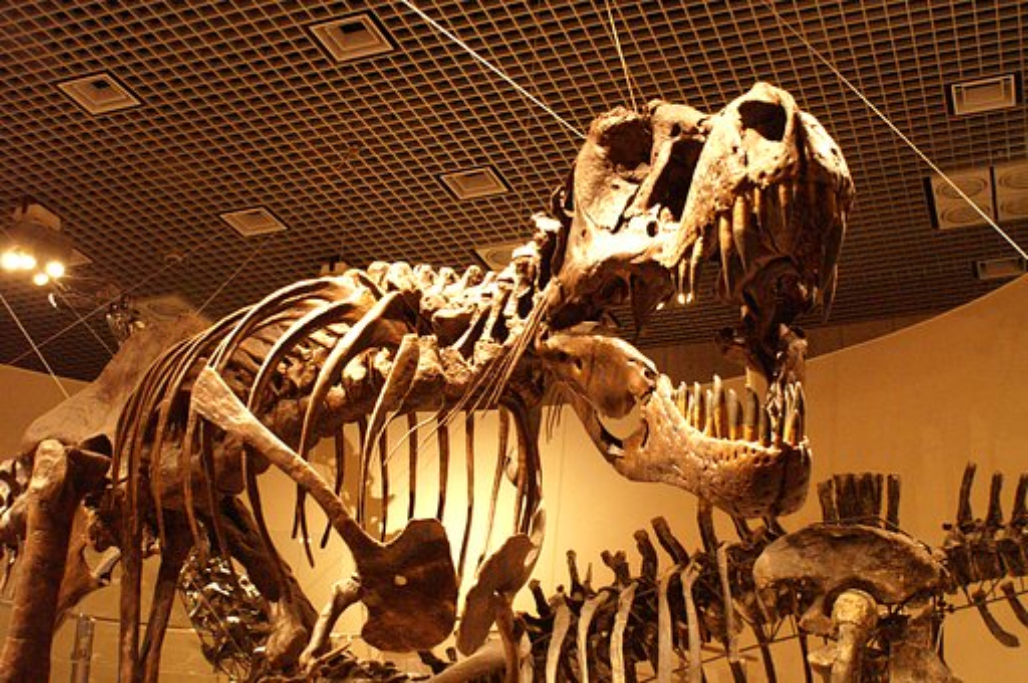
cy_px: 342
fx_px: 1283
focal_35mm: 45
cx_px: 514
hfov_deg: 43.7
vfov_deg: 29.8
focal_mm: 30
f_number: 5
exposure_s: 1/8
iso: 3200
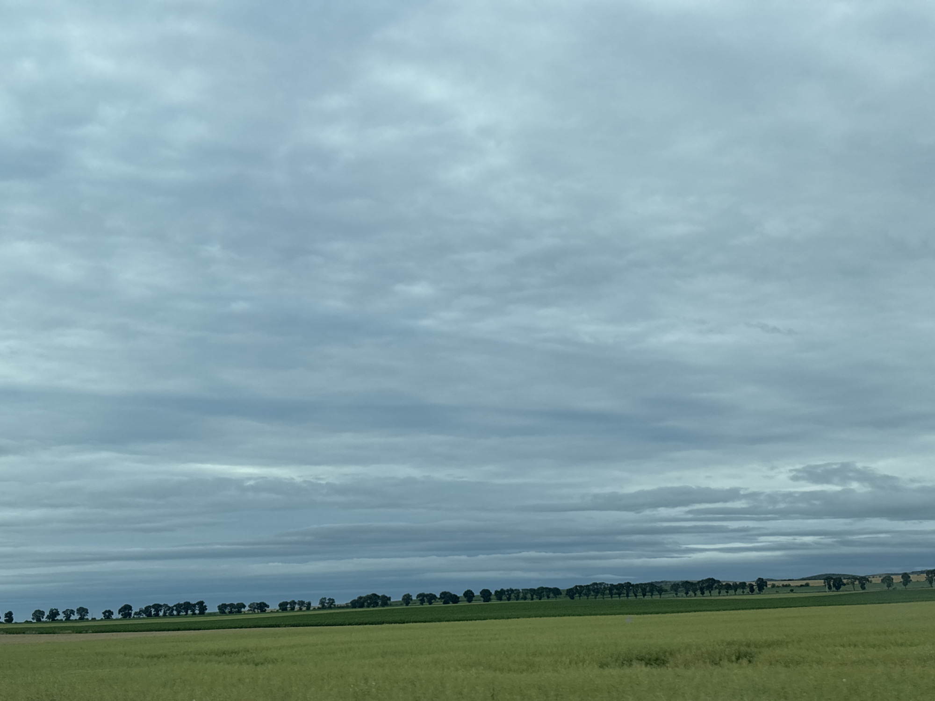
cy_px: 350
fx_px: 1405
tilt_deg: +11.4
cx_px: 468
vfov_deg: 28.0
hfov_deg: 36.8
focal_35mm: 52
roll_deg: +3.0
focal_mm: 5.96
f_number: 1.6
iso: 32
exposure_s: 1/988
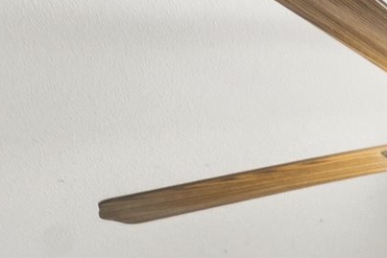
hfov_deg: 14.8
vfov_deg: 9.1
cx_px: 683
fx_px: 1312
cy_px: 776
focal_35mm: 122
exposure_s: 1/5
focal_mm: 16
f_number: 7.1
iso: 400
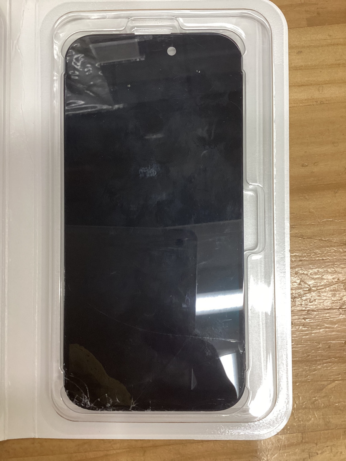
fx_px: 413
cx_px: 173
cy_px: 230
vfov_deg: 58.4
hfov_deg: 45.4
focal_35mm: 31
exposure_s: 1/60
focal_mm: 3.3
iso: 80
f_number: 2.4
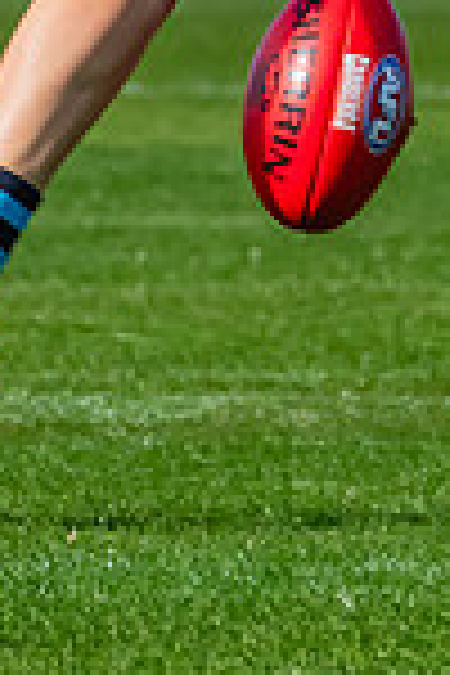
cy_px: -338
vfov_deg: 1.0
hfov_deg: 0.7
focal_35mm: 2051
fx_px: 38453
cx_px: -162
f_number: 9
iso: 800
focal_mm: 330
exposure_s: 1/1250
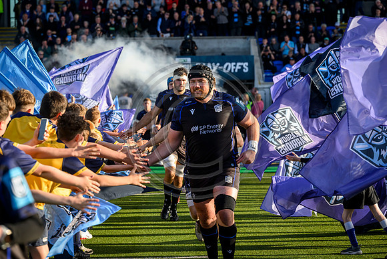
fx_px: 1236
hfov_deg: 17.8
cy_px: 130
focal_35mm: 115
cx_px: 194
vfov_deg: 11.9
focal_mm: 115
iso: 500
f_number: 4.5
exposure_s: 1/1250
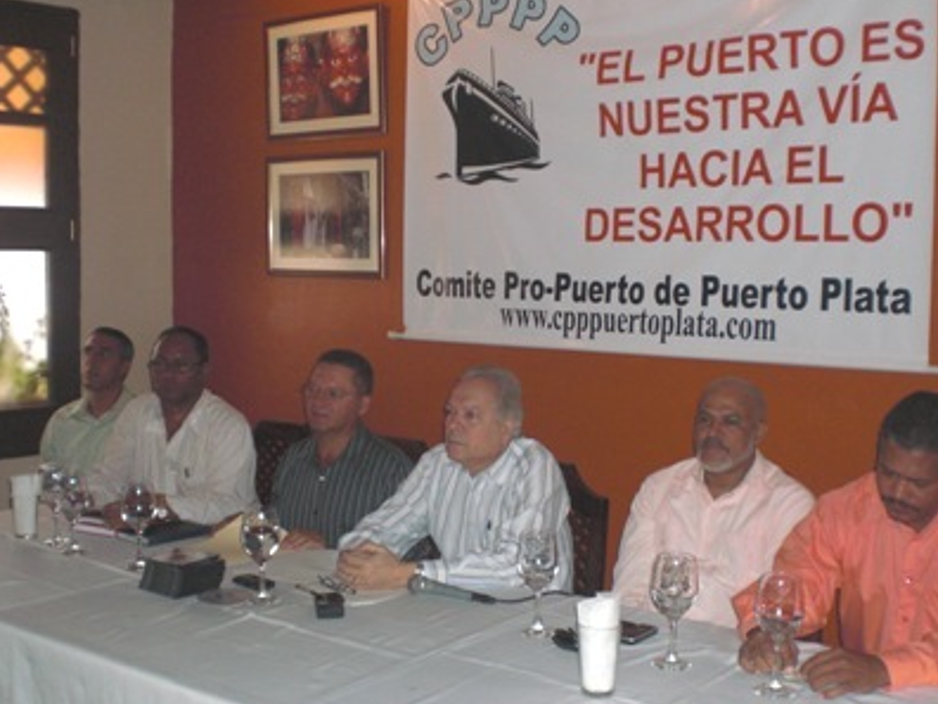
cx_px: 521
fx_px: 1165
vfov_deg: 33.6
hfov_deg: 43.8
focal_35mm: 43
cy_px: 382
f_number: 3.1
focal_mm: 6.3
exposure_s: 1/60
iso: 200
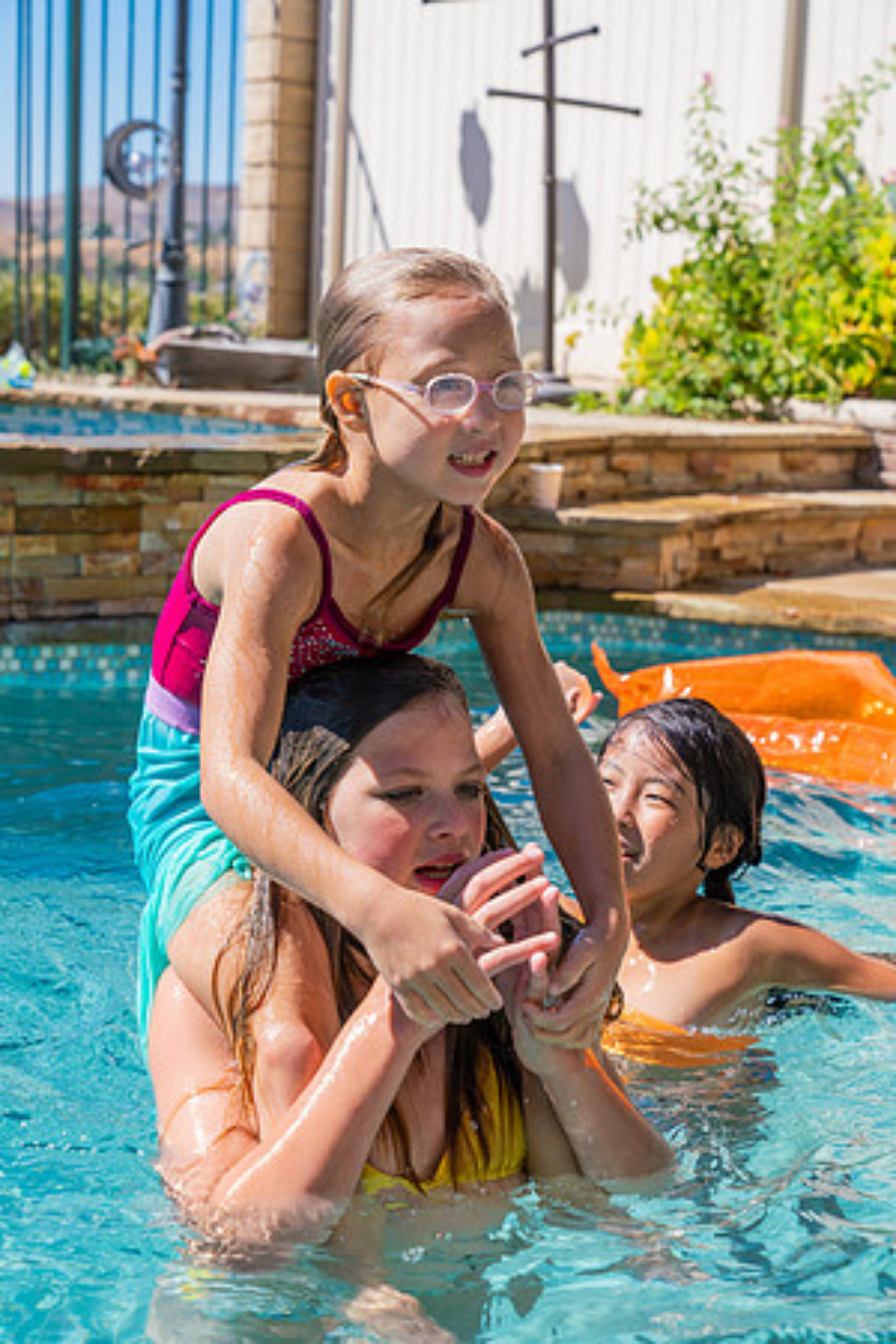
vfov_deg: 32.4
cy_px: 672
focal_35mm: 62
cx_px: 448
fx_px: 2314
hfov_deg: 21.9
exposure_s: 1/800
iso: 320
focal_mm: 62
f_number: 6.3
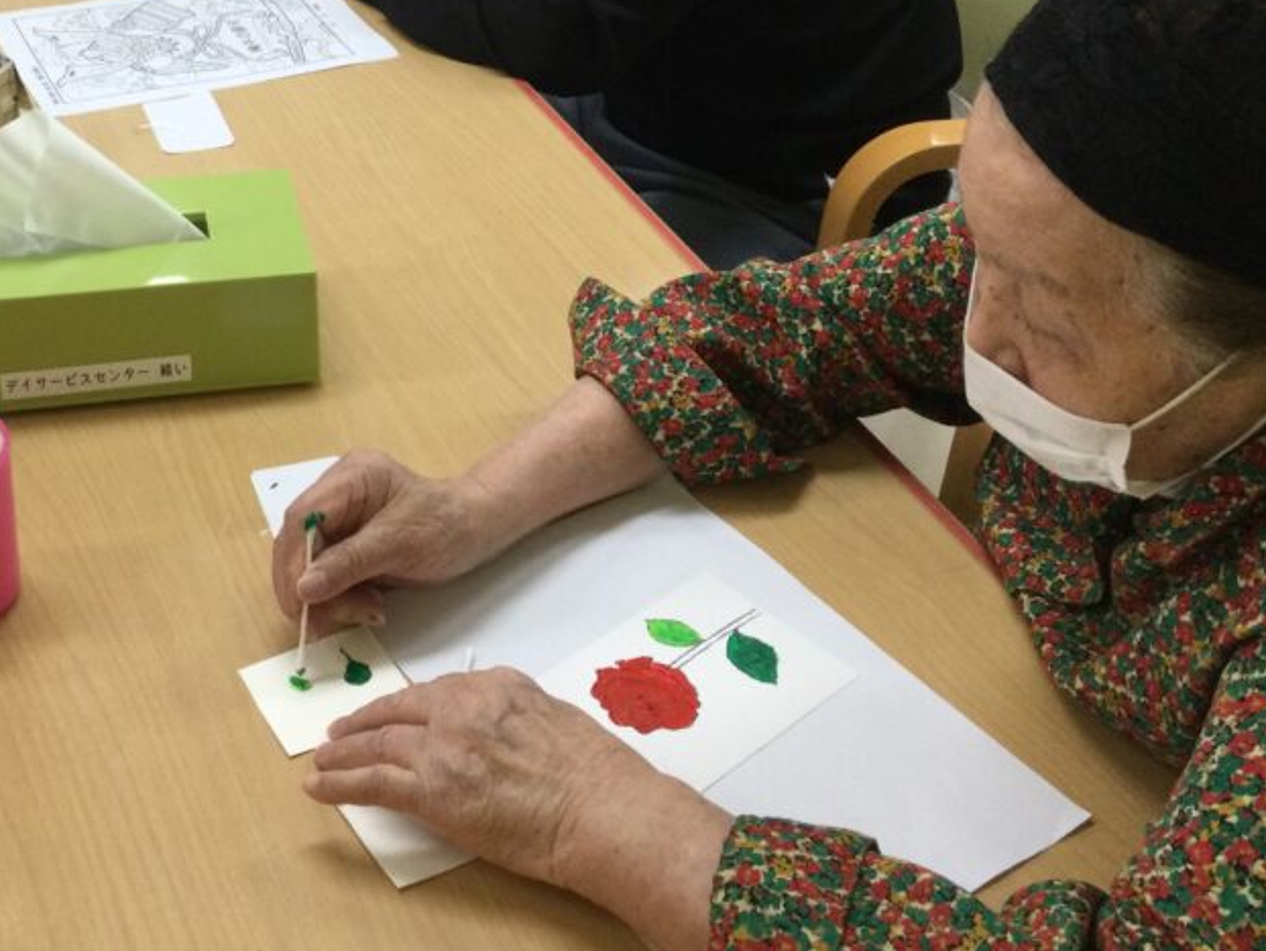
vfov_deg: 28.0
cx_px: 446
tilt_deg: -29.5
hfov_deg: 37.2
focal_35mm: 51
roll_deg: -1.4
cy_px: 202
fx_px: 1866
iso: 80
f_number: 2.4
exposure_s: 1/30
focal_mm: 3.3
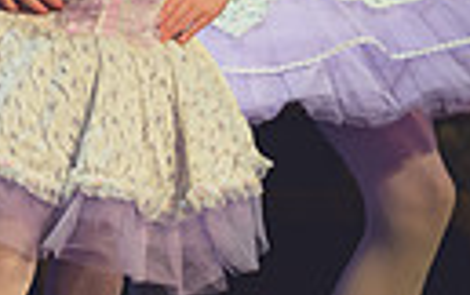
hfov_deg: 2.7
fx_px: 10004
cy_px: 38
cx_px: 80
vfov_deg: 1.7
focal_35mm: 780
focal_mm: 170
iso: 1000
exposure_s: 1/320
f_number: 2.8
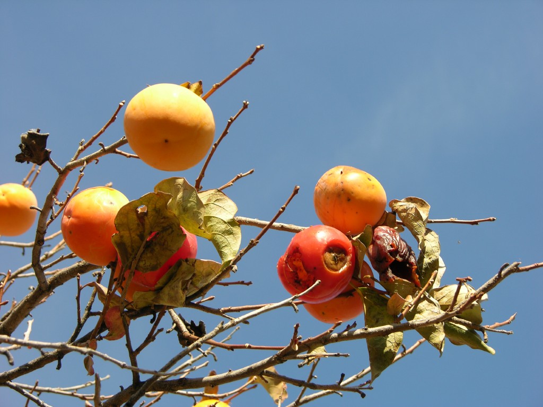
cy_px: 204
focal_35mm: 100
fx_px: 1569
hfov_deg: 19.6
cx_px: 272
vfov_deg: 14.8
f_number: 4.1
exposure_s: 1/197
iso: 50
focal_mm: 25.4
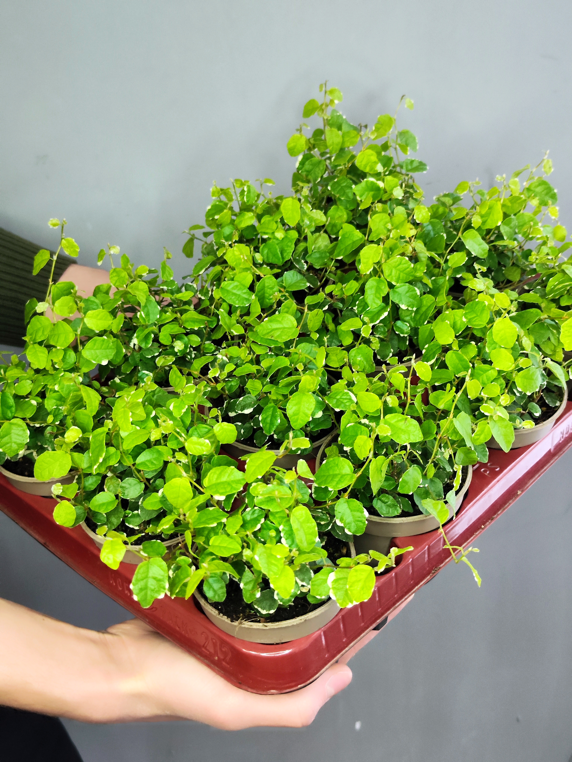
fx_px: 507
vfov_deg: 73.9
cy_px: 381
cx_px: 286
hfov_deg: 58.9
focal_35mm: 23
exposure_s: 1/81.4
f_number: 1.69
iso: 1400
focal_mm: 7.01
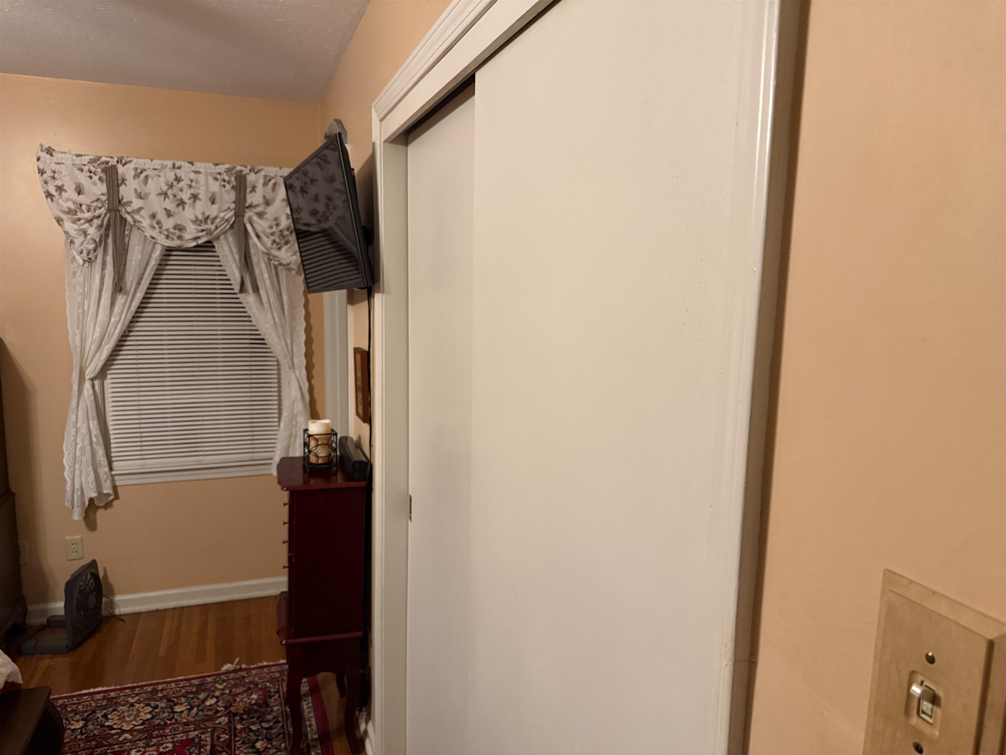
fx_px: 697
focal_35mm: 24
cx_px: 503
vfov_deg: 56.8
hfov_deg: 71.6
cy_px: 378
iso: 640
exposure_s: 1/60
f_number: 1.78
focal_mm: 6.76
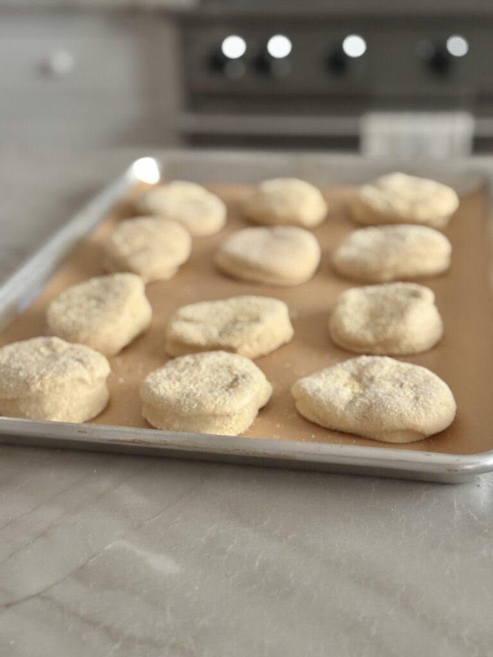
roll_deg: +2.7
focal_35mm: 48
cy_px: 328
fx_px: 911
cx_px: 246
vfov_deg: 39.7
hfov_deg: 30.3
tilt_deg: -26.0
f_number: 1.78
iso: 640
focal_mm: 6.76
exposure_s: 1/30
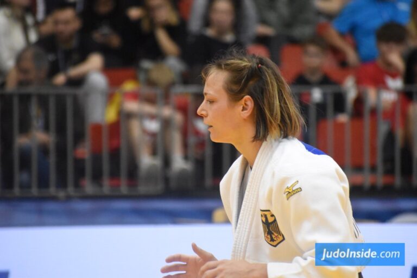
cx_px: 208
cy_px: 139
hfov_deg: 4.6
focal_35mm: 450
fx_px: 5212
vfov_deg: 3.1
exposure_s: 1/500
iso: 6400
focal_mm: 300
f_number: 6.3
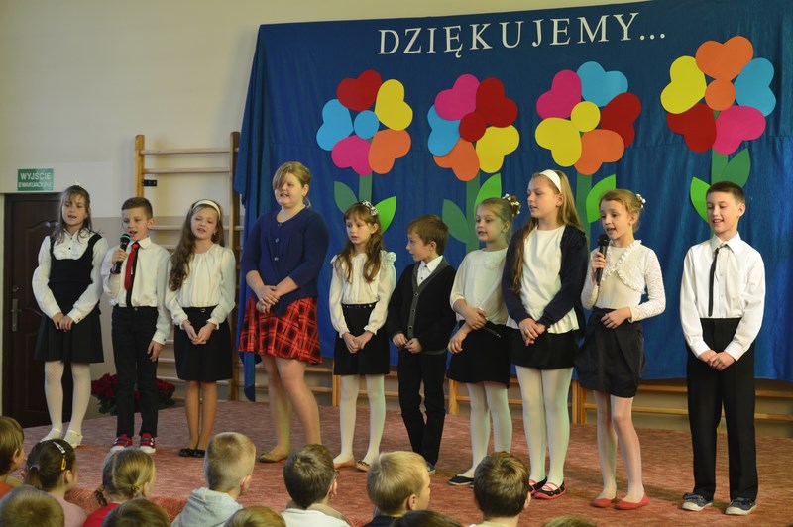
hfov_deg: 31.9
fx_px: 1387
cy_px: 264
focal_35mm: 63
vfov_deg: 21.5
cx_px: 396
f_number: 4.8
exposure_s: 1/50
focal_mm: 42
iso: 400
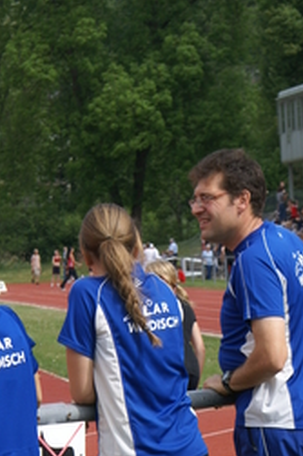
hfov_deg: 6.1
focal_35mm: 226
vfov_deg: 9.1
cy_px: 400
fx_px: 2857
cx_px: 171
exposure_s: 1/200
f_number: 7.1
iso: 100
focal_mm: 70
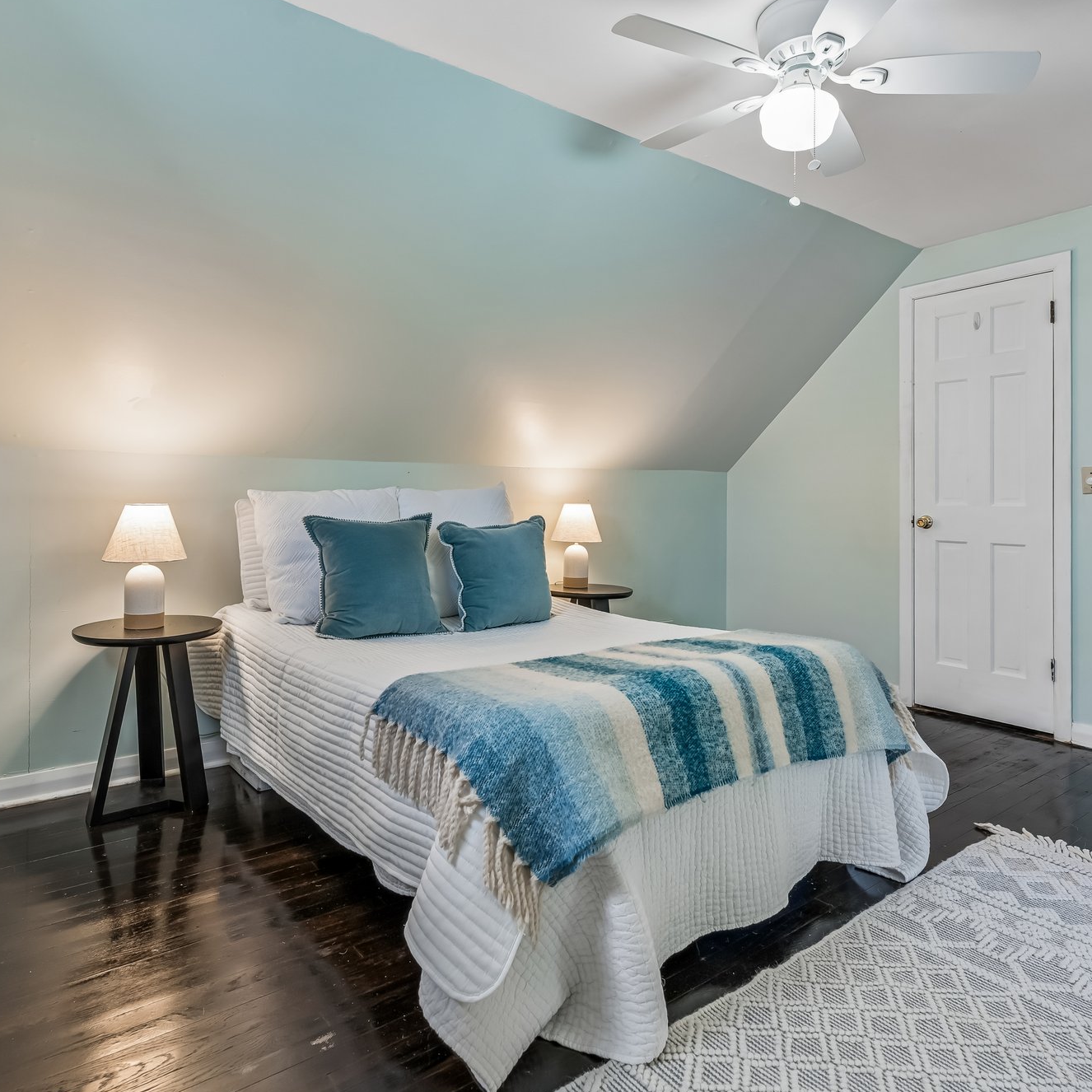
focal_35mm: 21
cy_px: 538
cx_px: 530
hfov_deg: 72.1
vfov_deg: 72.1
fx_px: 749
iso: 400
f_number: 5.6
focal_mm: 16
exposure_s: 1/13
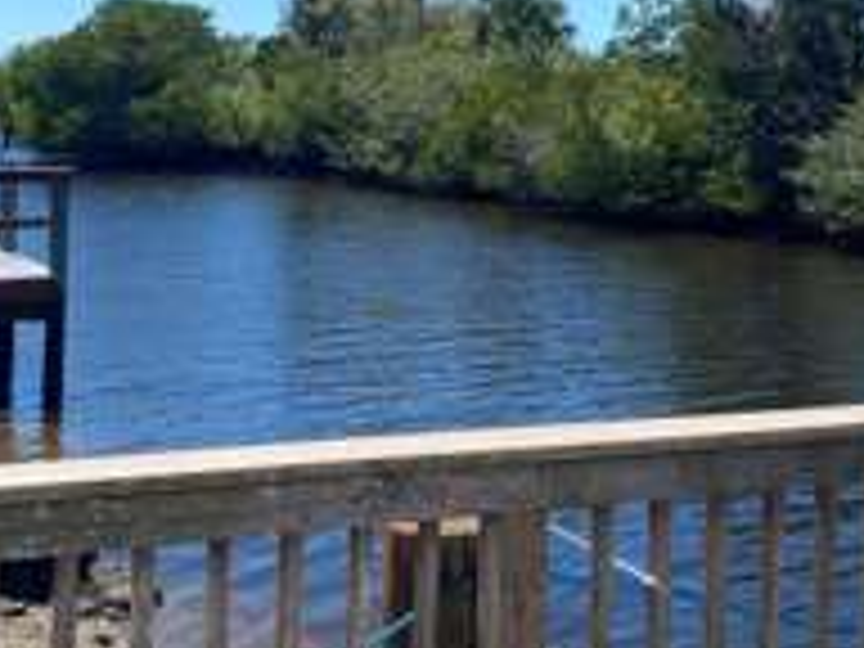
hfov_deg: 29.7
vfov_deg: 22.3
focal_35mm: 65
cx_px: 346
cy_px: 122
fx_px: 1622
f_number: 1.8
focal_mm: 4.25
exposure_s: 1/3300
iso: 32
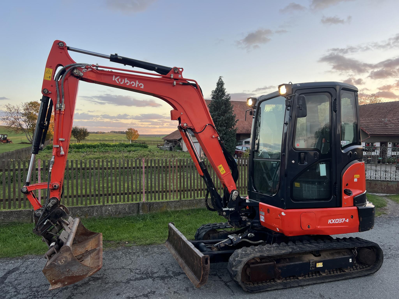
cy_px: 150
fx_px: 300
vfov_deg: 53.1
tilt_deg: -2.2
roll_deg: -1.0
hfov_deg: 67.3
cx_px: 200
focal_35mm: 26
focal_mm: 5.7
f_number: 1.5
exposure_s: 1/178
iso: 40
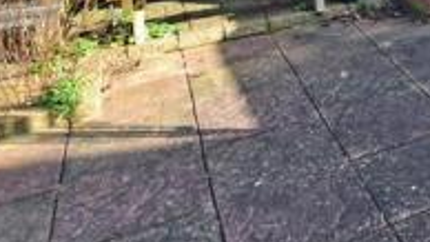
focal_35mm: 53
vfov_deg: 18.3
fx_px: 604
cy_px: -181
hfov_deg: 28.8
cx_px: 607
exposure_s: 1/250
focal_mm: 10
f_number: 8
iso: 400
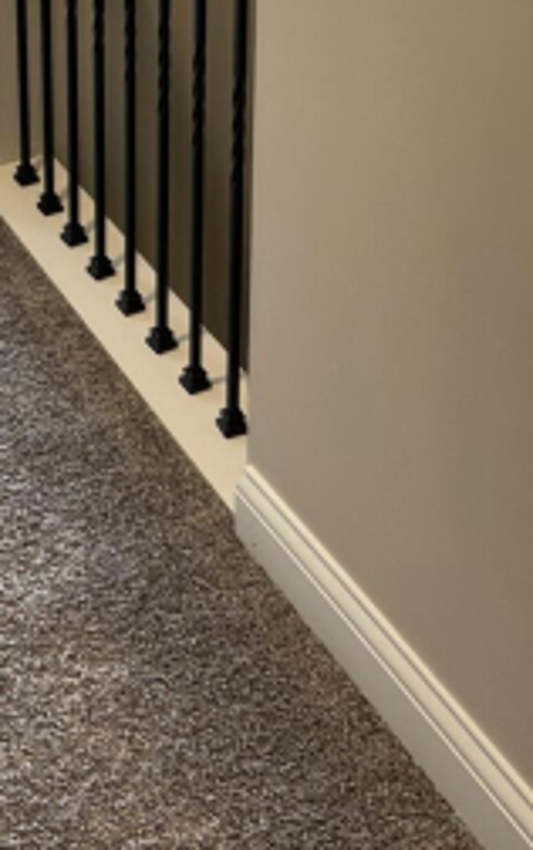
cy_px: -76
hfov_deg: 18.5
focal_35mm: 70
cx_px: 138
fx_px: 1623
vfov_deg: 27.0
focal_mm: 5.1
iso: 64
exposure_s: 1/60
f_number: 1.6
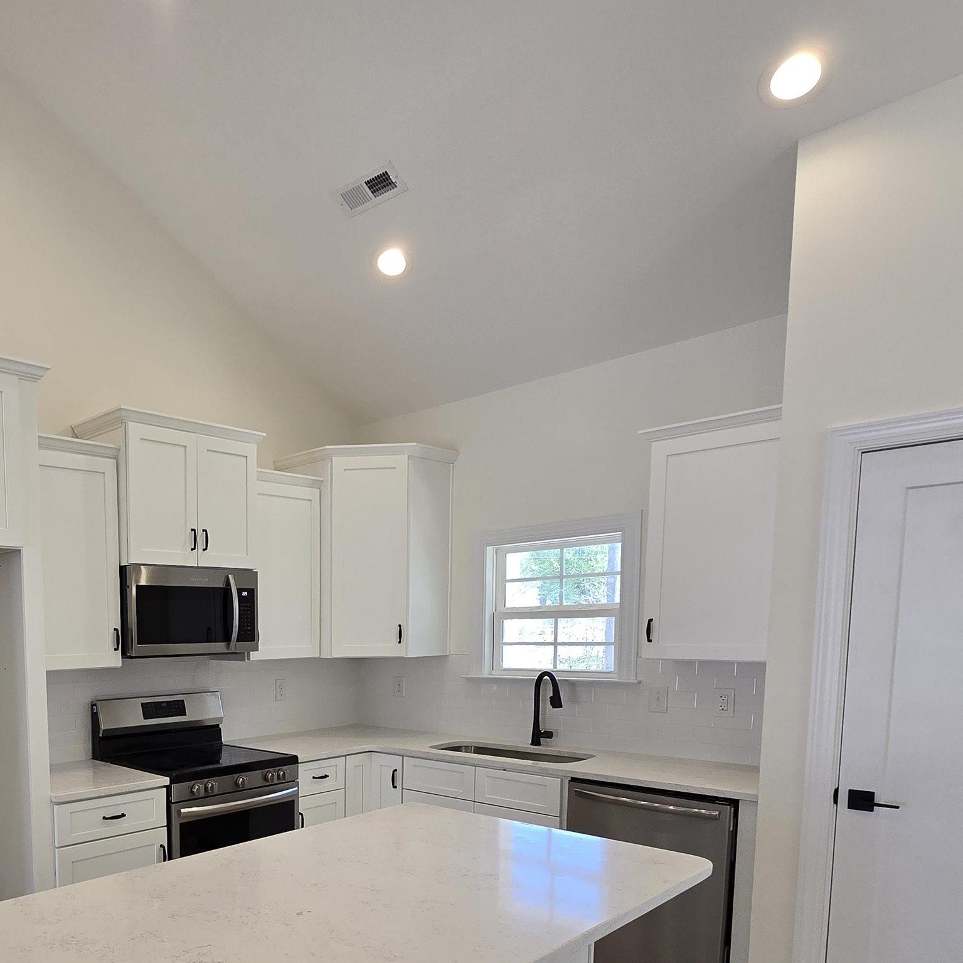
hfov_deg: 61.8
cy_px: 708
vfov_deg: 63.8
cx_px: 195
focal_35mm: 23
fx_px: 724
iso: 80
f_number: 2.2
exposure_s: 1/120
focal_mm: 2.2
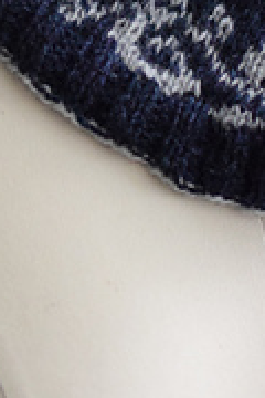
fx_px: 2062
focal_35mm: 187
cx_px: 211
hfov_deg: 7.3
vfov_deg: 10.8
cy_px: -73
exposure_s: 1/160
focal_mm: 35
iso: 3200
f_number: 2
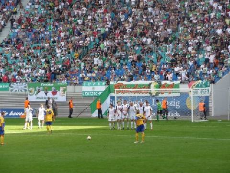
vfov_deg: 9.4
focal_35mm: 158
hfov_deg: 12.5
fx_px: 1050
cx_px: 115
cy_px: 86
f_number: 4.8
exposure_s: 1/100
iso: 100
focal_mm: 27.1
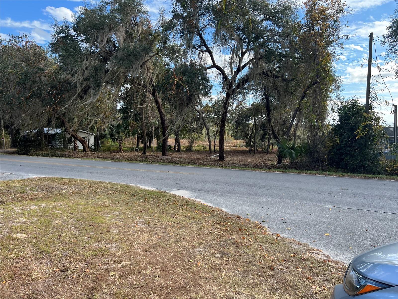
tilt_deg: -5.9
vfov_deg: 53.1
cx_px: 199
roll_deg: -1.0
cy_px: 150
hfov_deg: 67.3
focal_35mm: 26
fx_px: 299
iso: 50
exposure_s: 1/873
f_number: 1.5
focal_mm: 5.7
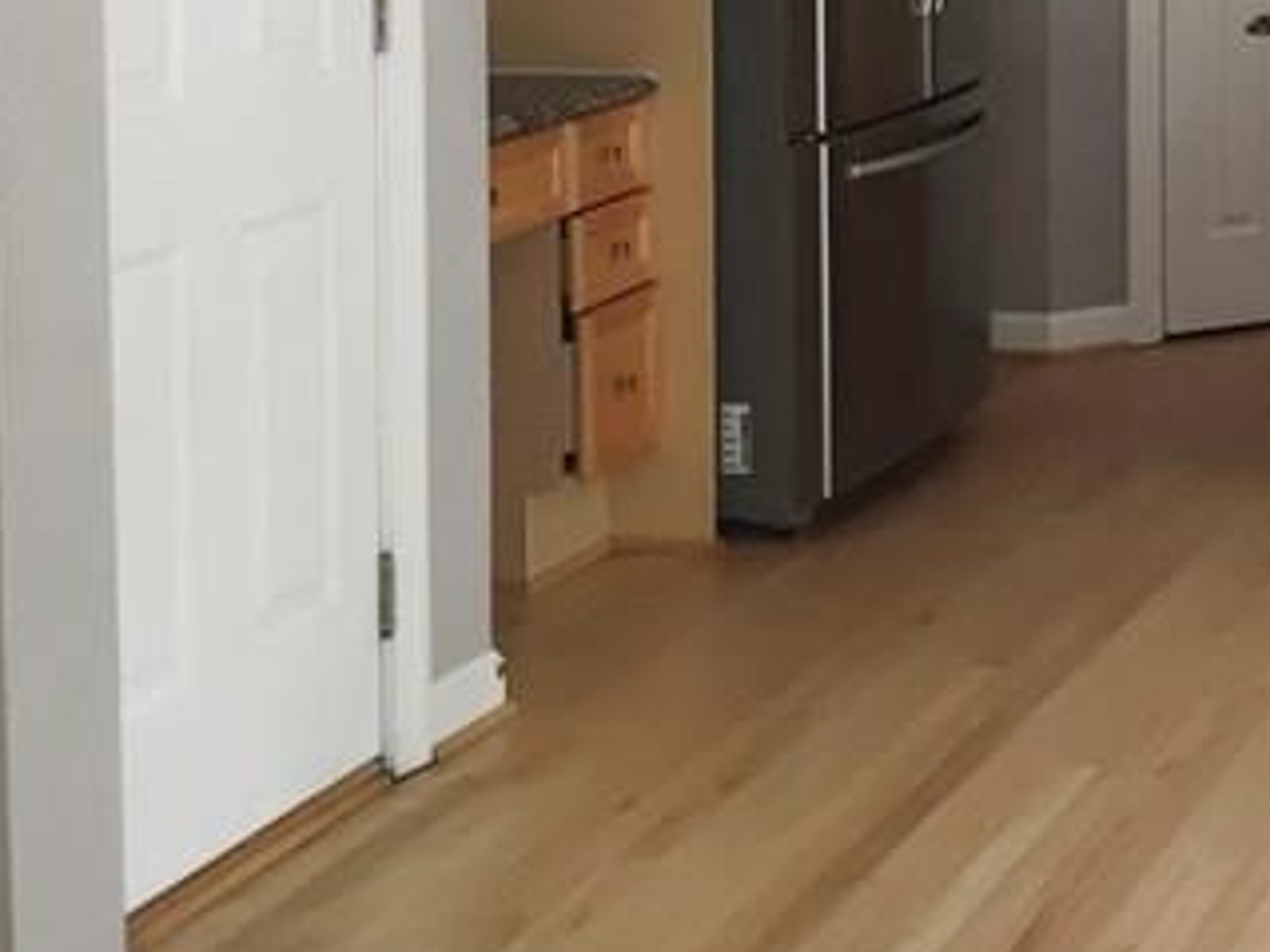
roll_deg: -1.4
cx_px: 1712
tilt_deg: -3.1
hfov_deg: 19.3
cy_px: -139
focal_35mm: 93
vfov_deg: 15.4
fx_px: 3411
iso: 64
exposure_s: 1/30
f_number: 2.2
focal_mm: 4.15
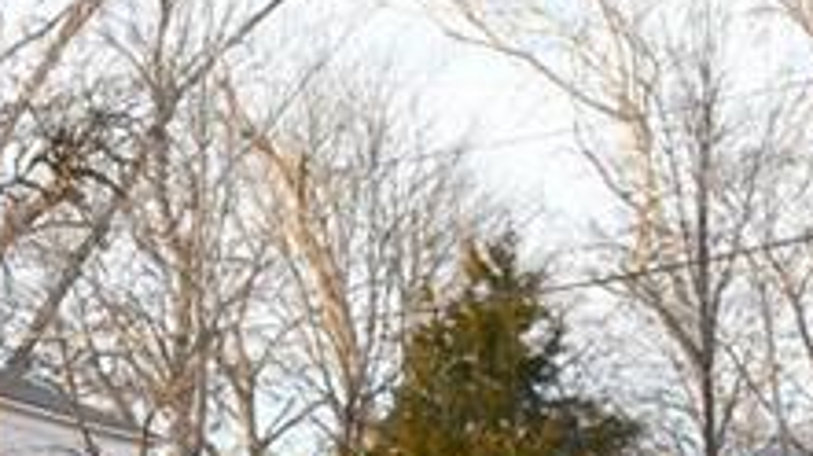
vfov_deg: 9.0
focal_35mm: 131
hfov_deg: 15.5
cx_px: -280
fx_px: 2822
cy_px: 644
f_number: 5
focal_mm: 18
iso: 400
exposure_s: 1/250
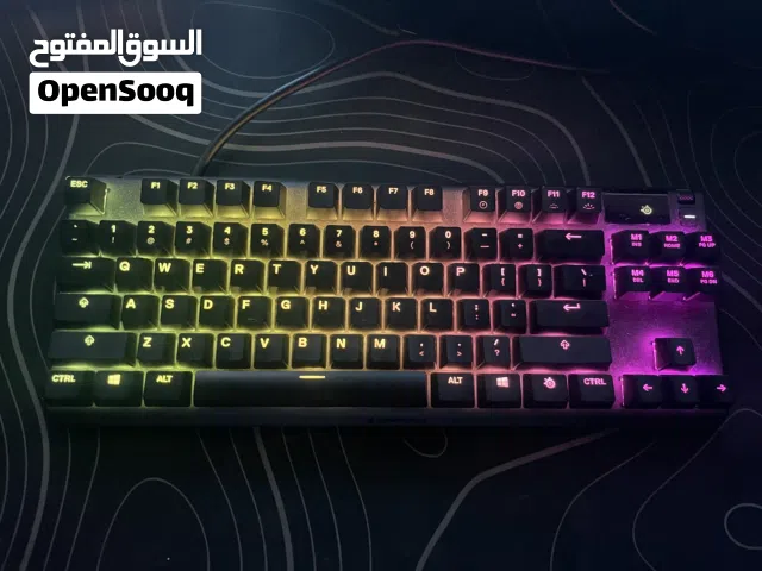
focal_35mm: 25
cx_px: 381
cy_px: 286
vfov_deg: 54.9
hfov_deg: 69.4
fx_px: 550
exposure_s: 1/30
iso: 800
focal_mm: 5.1
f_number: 1.6
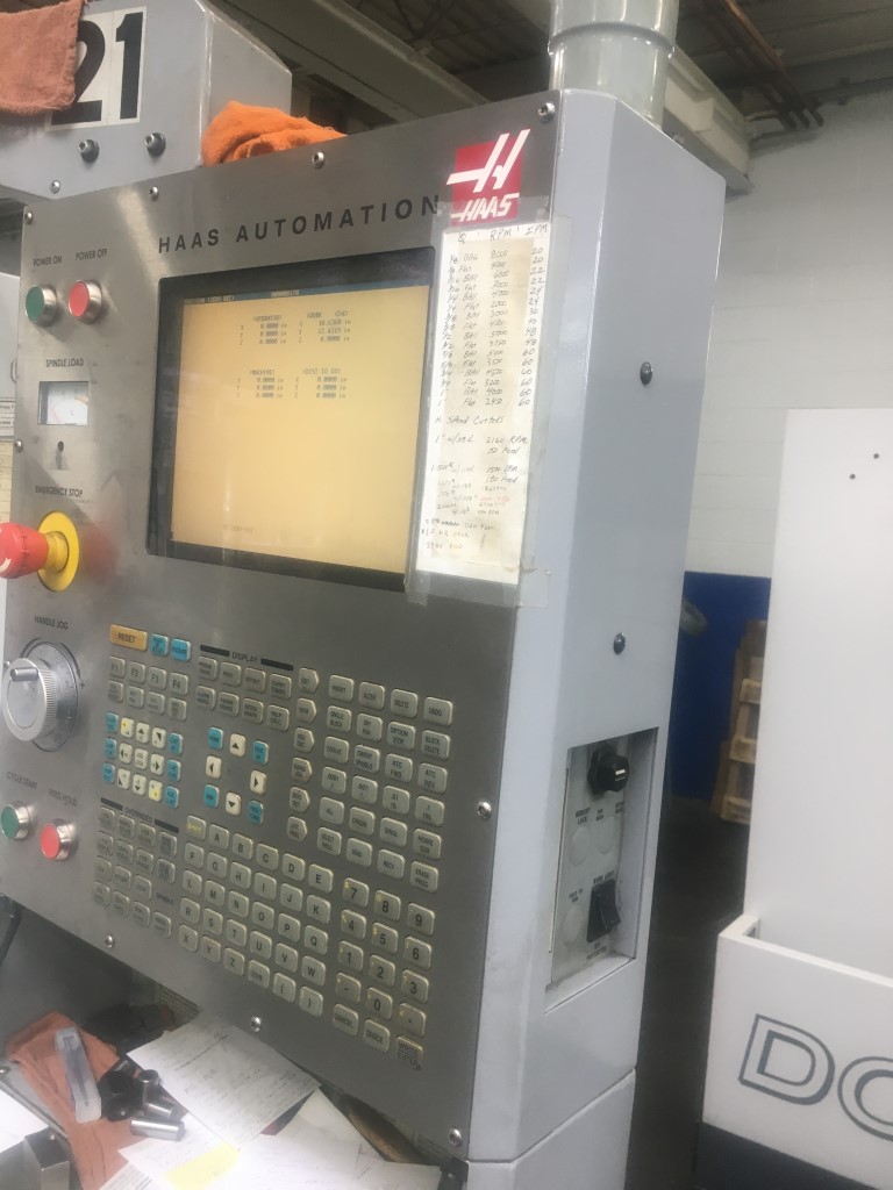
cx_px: 446
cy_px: 595
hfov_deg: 48.2
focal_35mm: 29
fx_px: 997
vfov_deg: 61.7
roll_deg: -3.6
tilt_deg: -4.3
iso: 64
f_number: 2.2
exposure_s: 1/30
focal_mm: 4.15
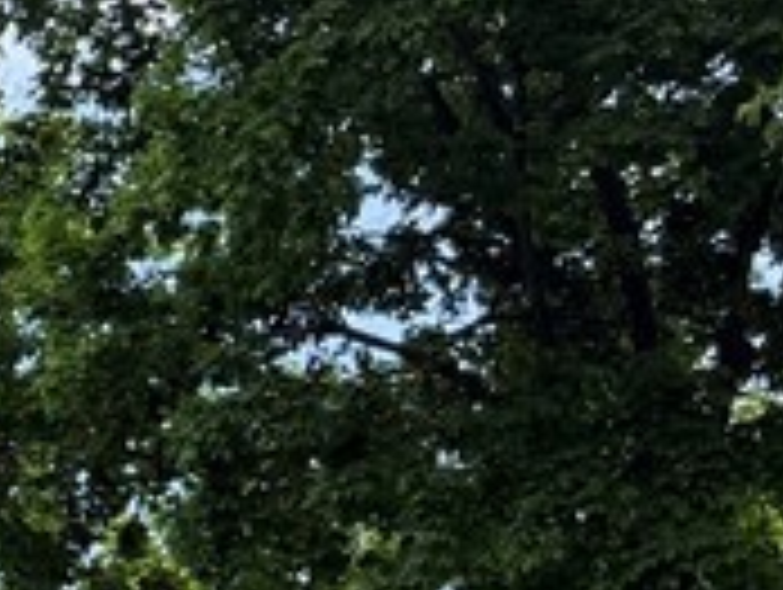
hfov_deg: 11.4
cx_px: -1148
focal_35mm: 141
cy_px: 928
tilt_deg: +12.2
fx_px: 3194
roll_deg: -0.4
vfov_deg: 10.2
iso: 100
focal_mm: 6.76
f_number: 1.78
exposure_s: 1/1949
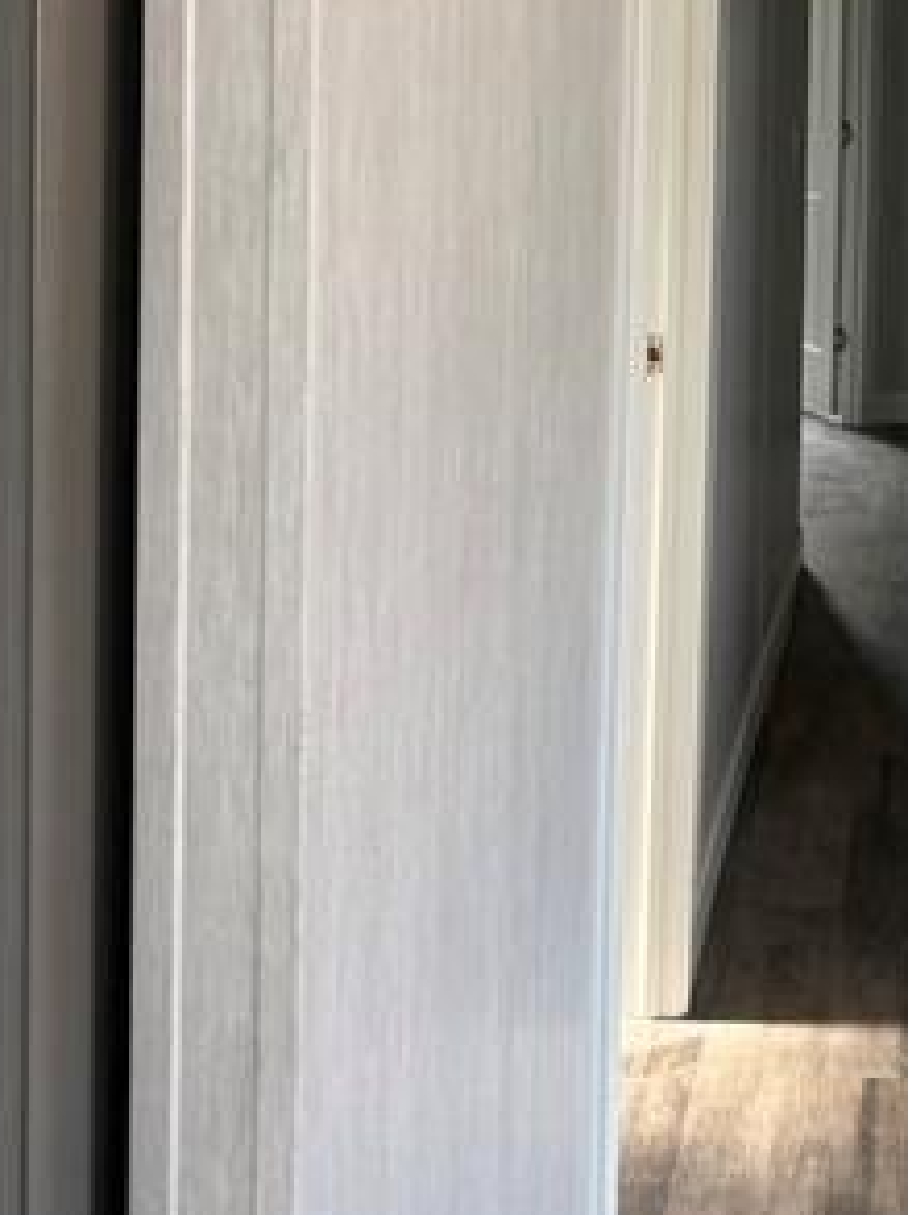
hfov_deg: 21.7
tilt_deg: -0.5
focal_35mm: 63
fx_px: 2208
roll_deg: -2.0
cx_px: 1061
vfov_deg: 29.3
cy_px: 83
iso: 200
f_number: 1.78
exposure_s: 1/80
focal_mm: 6.76
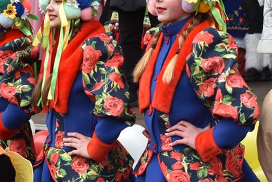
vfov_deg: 10.2
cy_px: 74
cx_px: 96
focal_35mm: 135
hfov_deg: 15.2
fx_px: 1020
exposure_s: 1/400
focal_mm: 38
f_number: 5
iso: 800
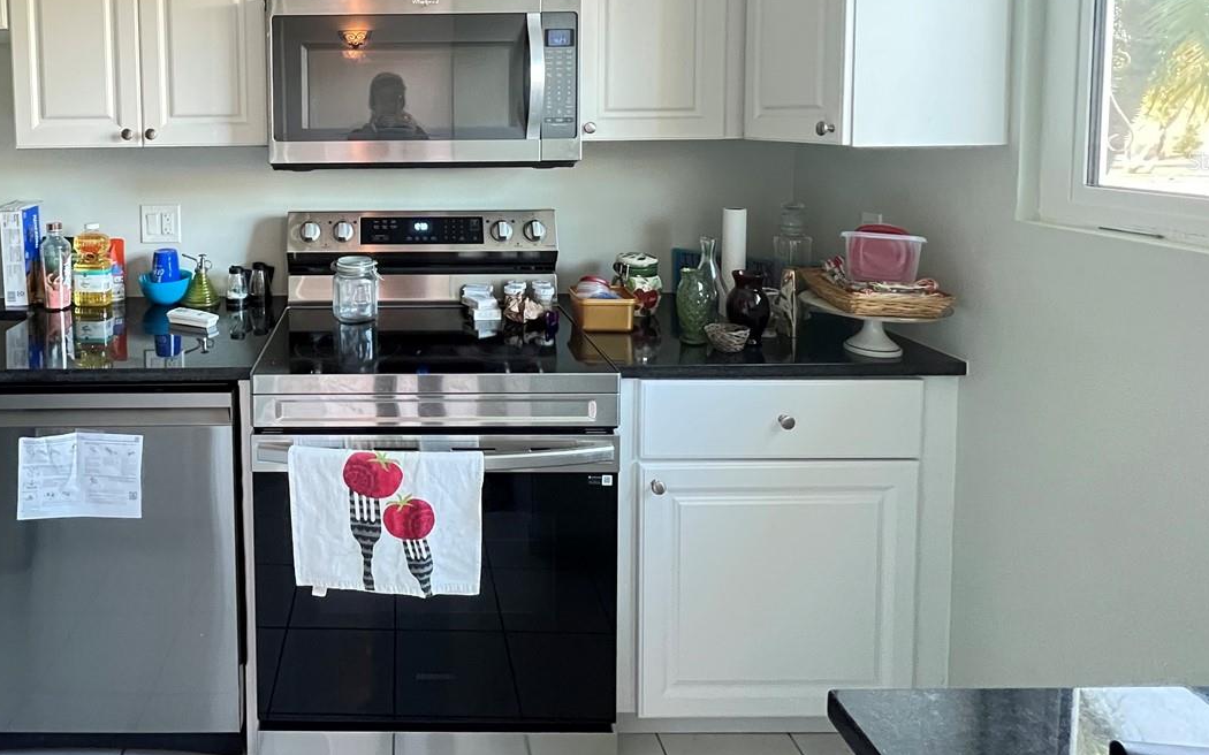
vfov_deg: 53.7
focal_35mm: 21
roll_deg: +1.0
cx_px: 375
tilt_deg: -2.7
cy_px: 160
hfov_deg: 78.8
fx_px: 692
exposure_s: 1/60
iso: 800
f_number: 1.8
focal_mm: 1.57
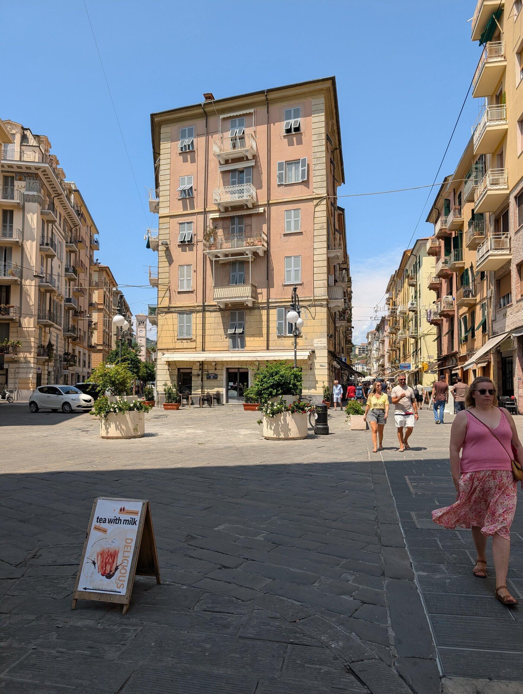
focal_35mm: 24
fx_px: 482
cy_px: 347
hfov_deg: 56.9
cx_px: 262
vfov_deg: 71.5
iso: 22
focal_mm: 6.9
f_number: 1.68
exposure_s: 1/1119
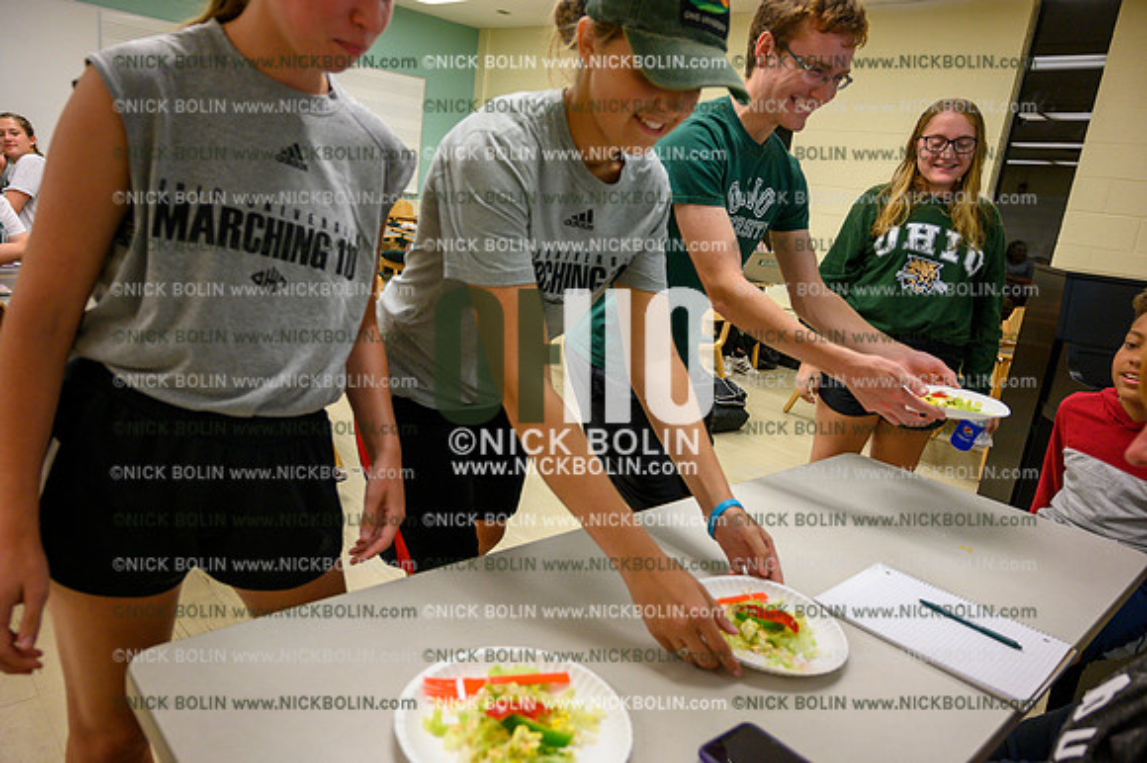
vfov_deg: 53.1
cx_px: 574
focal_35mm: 24
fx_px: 764
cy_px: 382
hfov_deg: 73.8
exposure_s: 1/160
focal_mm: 24
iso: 1600
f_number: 4.5
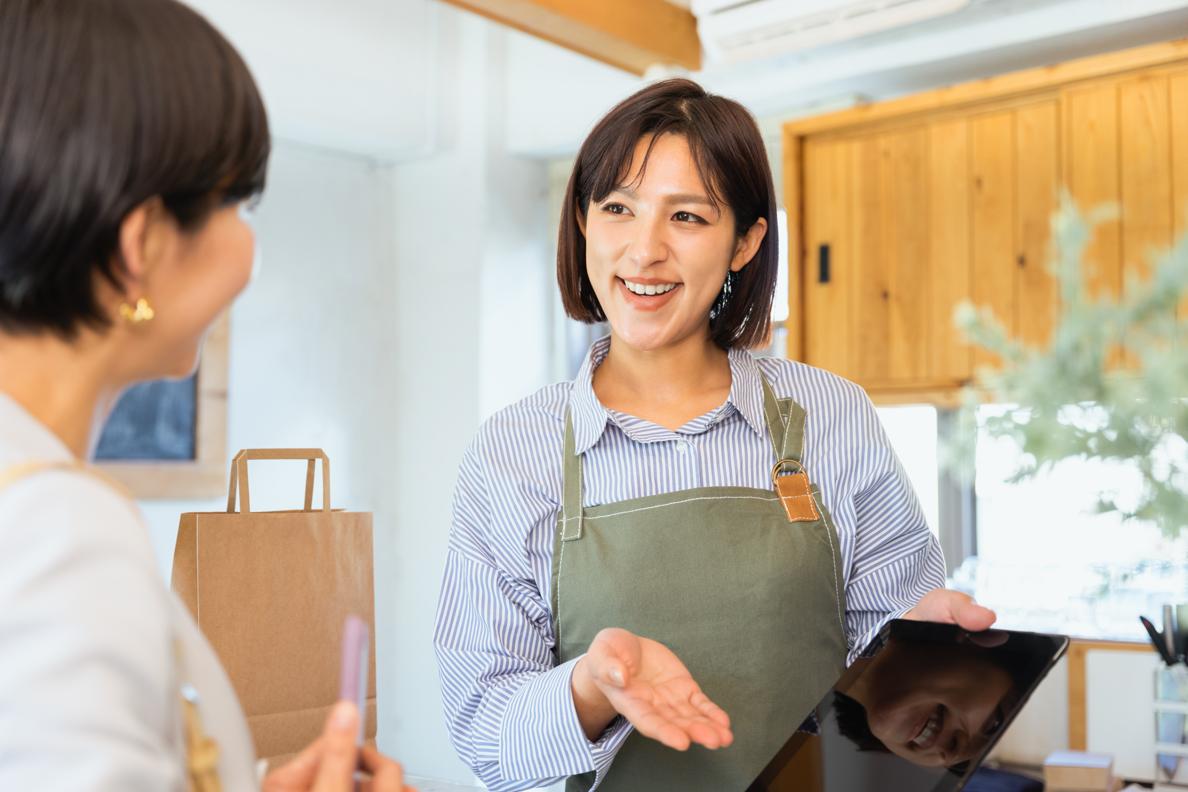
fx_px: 1508
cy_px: 396
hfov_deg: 43.0
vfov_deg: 29.4
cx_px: 594
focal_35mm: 46
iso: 400
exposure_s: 1/160
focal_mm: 45.7
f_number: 2.8
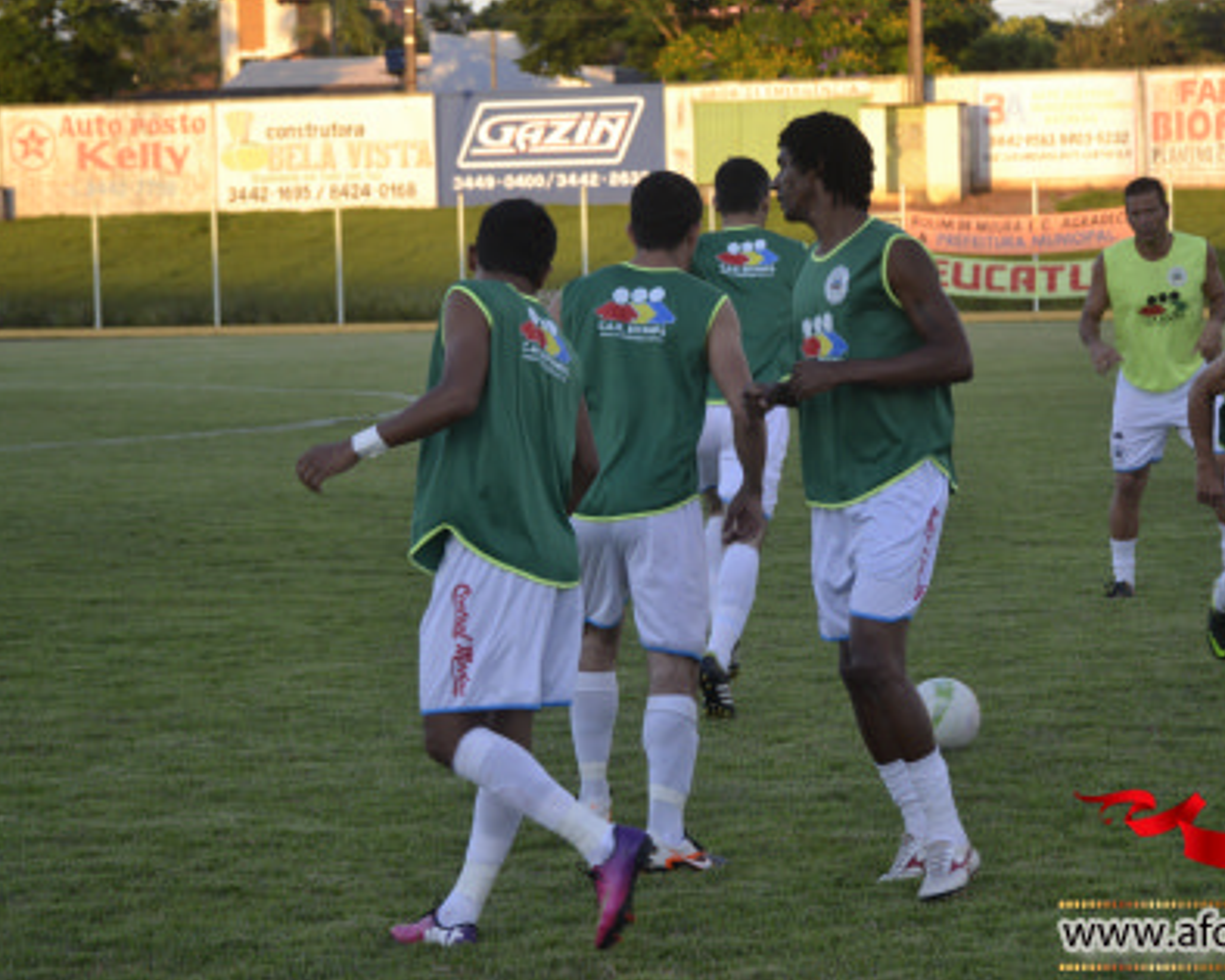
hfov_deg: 16.3
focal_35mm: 118
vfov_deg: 13.1
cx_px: 734
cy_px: 481
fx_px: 4277
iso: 400
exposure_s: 1/320
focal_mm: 66
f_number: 5.3
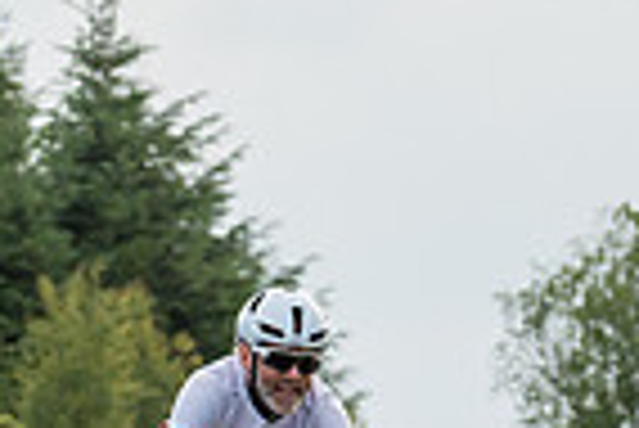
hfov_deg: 4.4
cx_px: 677
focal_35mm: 465
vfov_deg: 3.0
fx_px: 8262
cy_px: 55
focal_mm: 75
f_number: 4
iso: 400
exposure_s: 1/1000
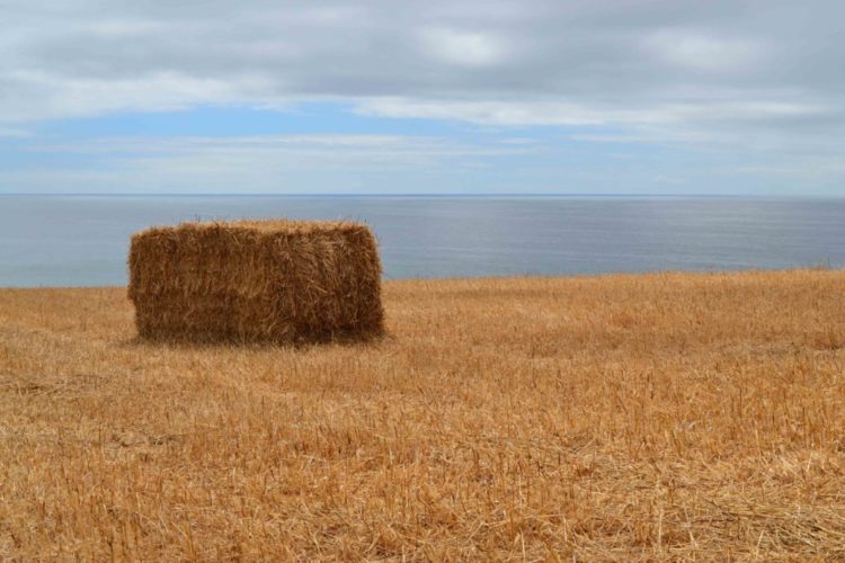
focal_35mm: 51
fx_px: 1197
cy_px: 282
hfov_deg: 38.9
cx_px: 422
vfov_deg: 26.5
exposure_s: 1/500
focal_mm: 34
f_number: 11
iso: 320
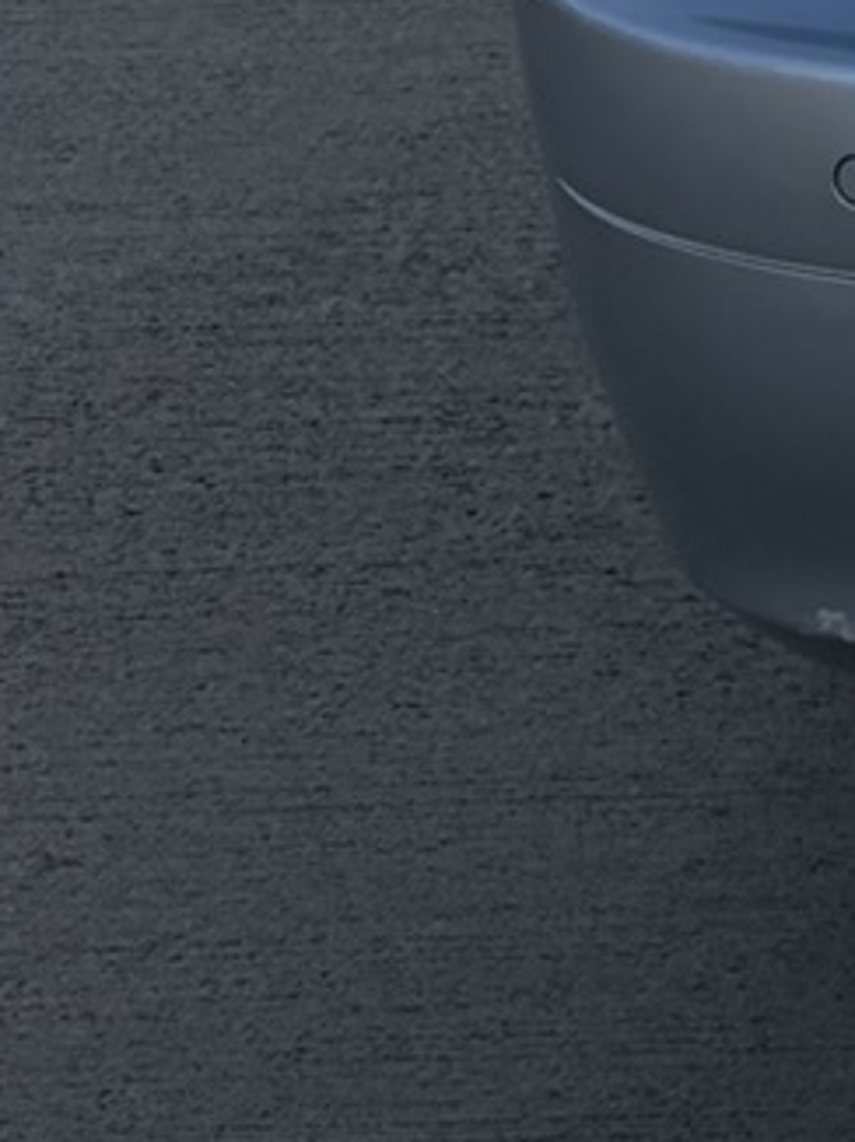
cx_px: 2597
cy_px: -1615
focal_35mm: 151
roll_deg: -0.3
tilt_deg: -6.0
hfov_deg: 8.3
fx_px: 4979
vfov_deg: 11.0
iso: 80
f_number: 1.78
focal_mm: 6.76
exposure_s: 1/5319
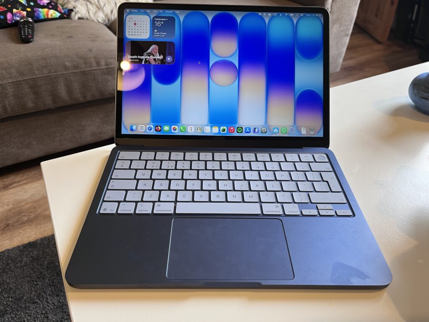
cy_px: 161
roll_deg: -0.3
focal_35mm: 26
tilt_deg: -38.5
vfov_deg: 53.1
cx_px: 214
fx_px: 322
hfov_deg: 67.3
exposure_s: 1/50
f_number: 1.6
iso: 80
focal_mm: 5.1
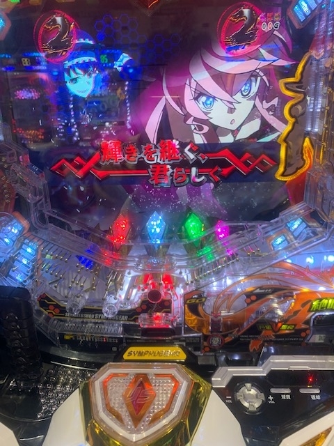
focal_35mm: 26
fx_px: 334
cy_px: 223
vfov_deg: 67.3
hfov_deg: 53.1
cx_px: 167
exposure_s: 1/88
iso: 50
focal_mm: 4.25
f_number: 1.8
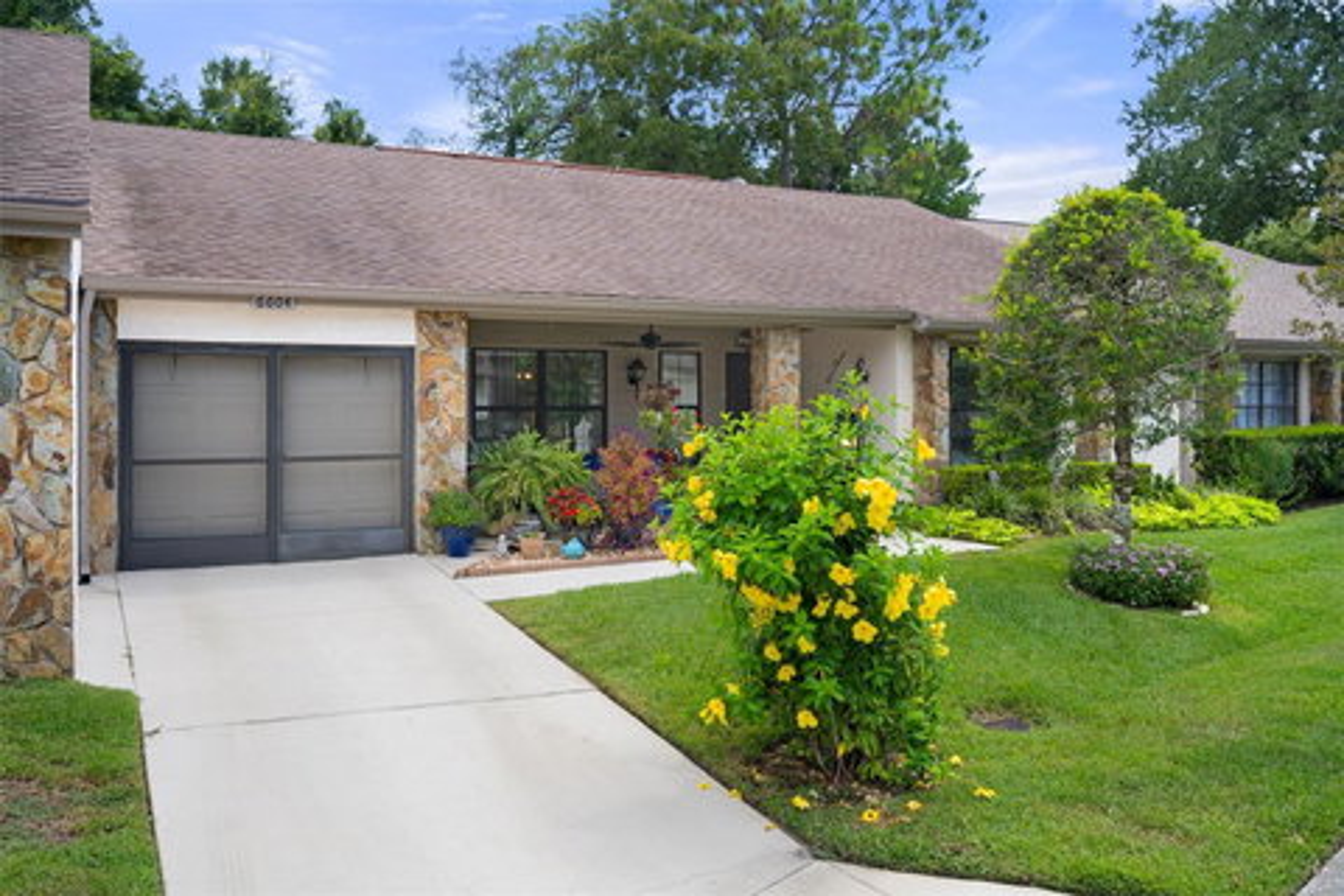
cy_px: 448
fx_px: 1120
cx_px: 672
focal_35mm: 30
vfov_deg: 43.6
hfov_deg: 61.9
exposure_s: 1/50
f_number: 8
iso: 320
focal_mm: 30
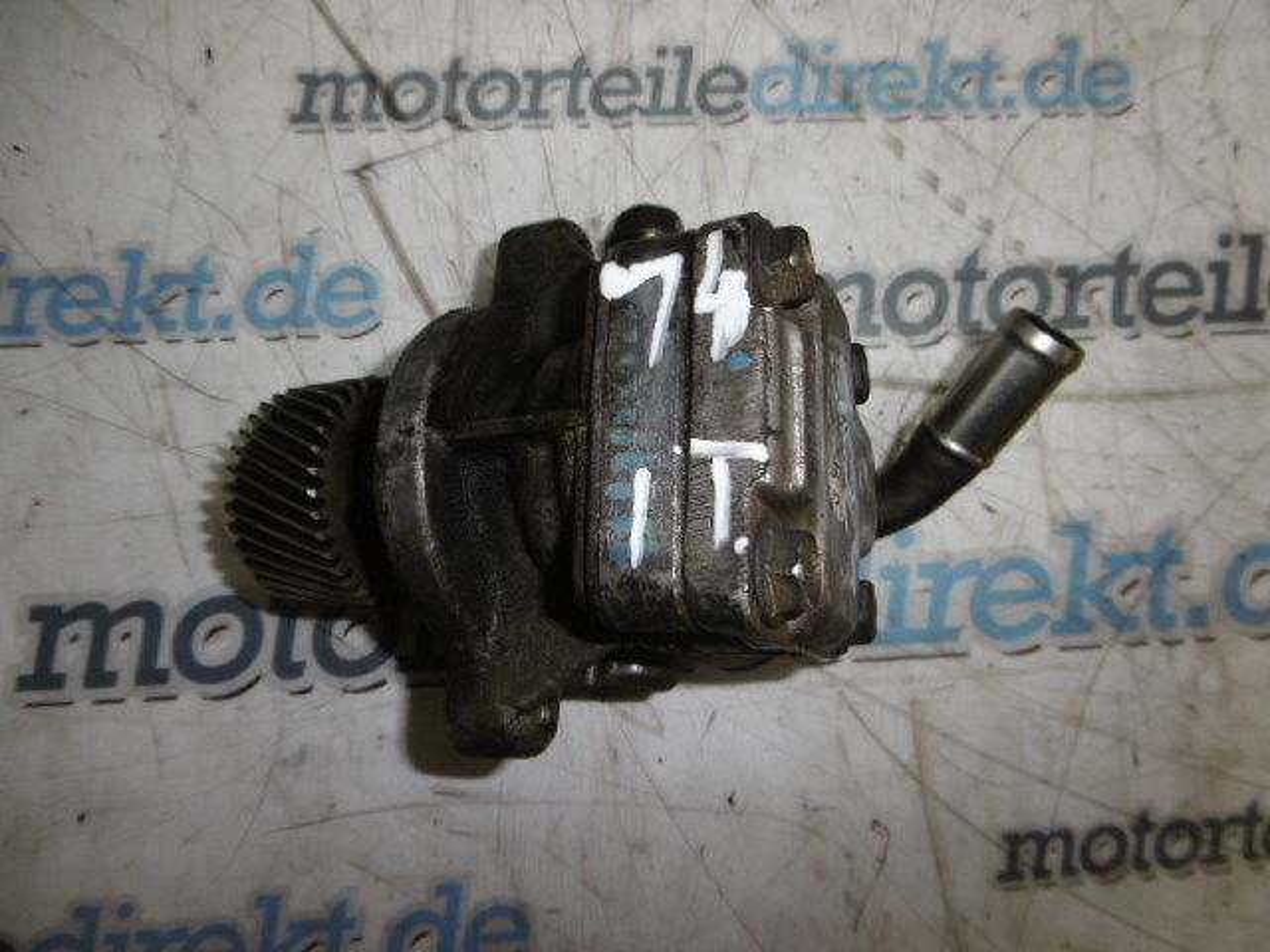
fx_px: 881
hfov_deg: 71.6
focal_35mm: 24
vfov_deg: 56.8
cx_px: 635
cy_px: 476
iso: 100
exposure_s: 1/60
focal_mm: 4.3
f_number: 7.8
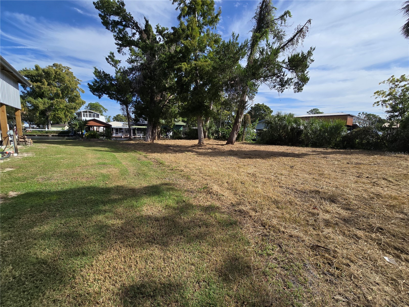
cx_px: 204
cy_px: 154
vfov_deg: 89.9
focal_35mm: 13
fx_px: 154
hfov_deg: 106.2
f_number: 2.2
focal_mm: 2.2
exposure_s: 1/2579
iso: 50
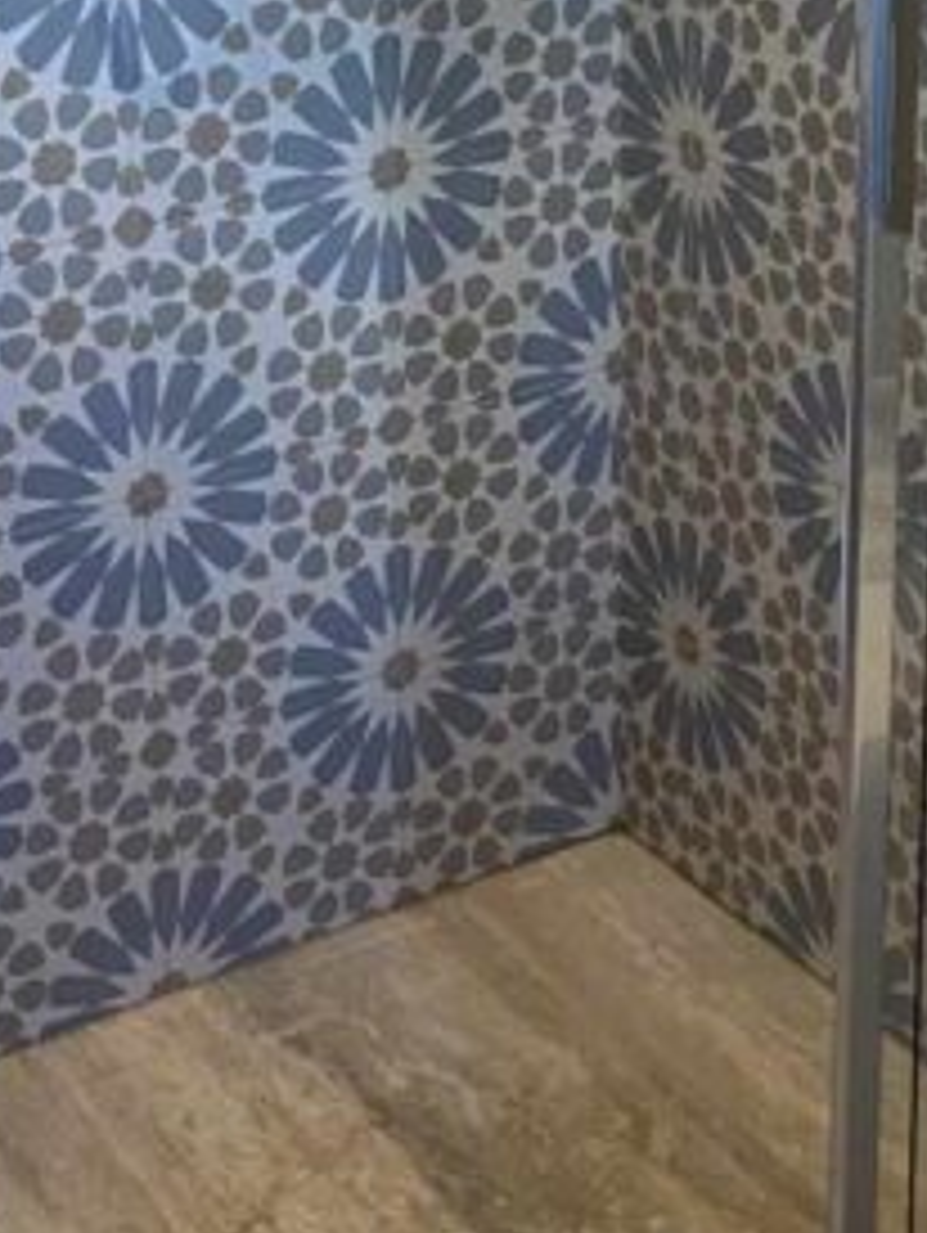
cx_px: 729
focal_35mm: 97
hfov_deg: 15.2
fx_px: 3458
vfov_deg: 19.9
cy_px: 164
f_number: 1.8
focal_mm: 4.2
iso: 32
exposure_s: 1/1272
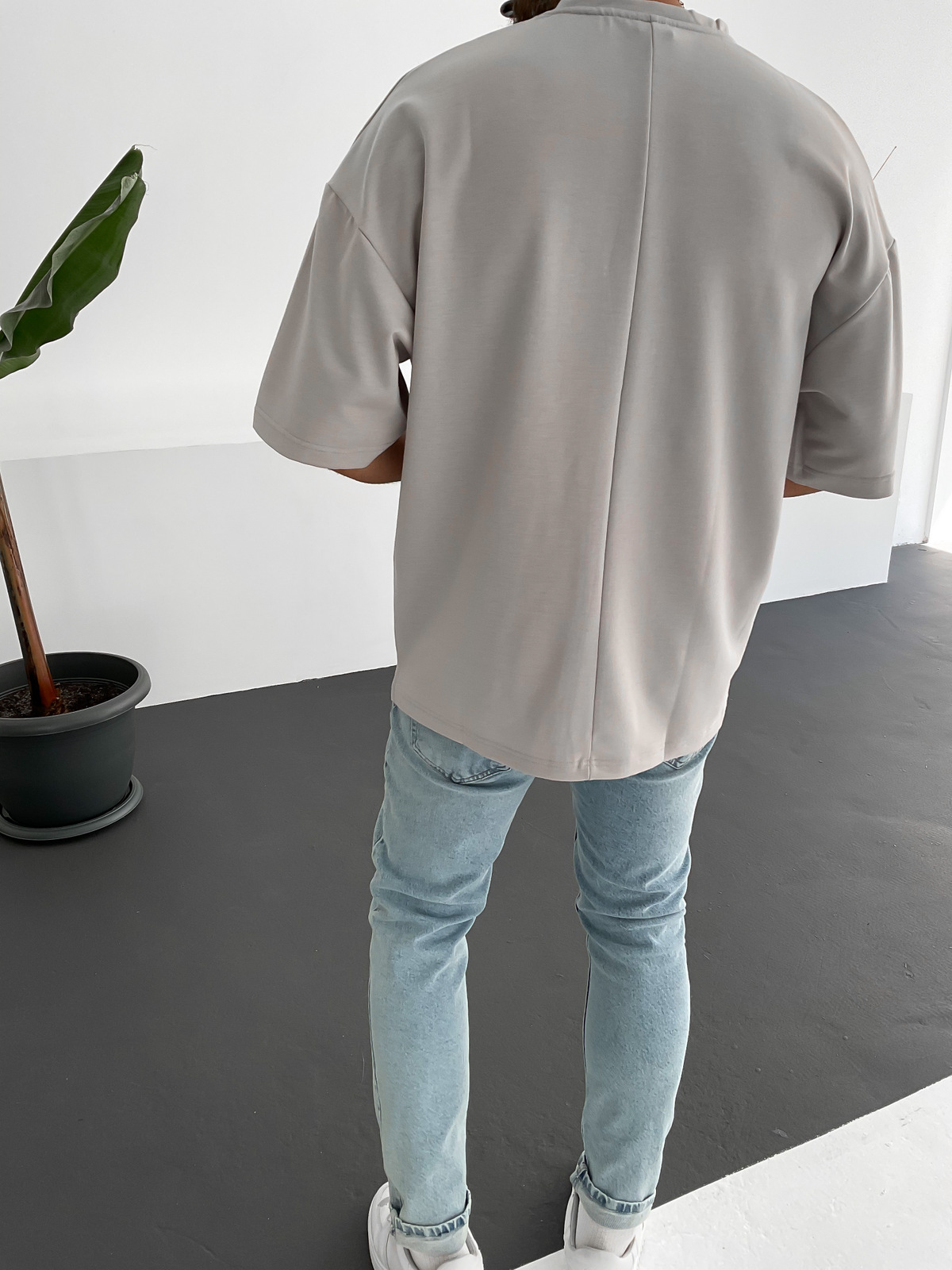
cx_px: 476
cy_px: 635
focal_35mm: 29
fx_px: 1063
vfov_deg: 61.7
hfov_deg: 48.2
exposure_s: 1/120
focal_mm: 3
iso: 25
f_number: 1.8
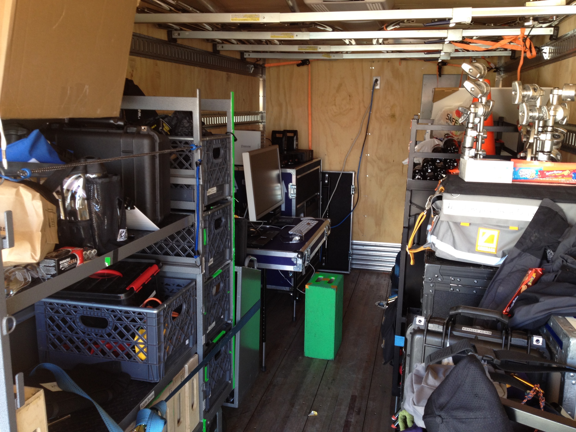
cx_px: 288
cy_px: 216
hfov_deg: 52.6
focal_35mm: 35
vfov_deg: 40.7
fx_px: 582
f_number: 2.4
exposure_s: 1/24
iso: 80
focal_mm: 4.28
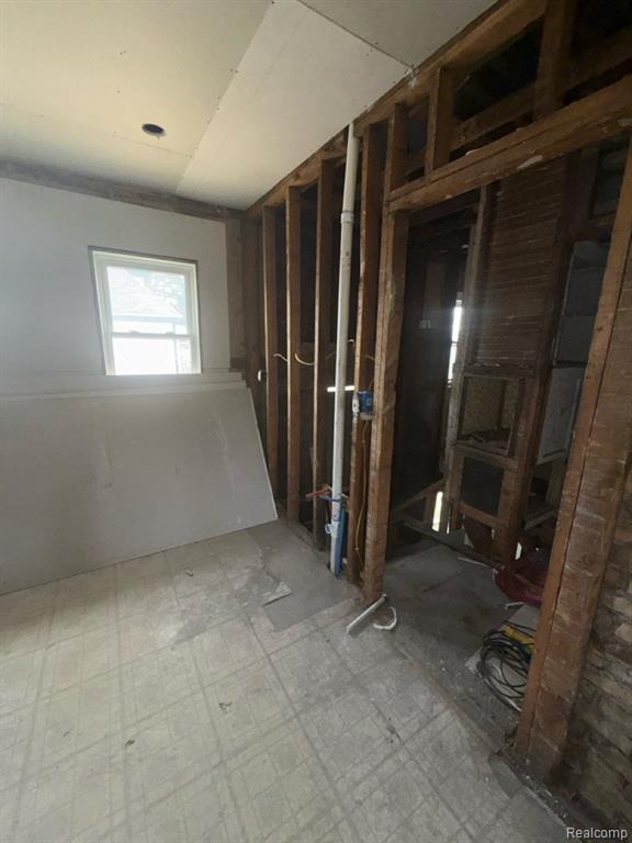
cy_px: 422
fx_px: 341
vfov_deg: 102.1
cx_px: 316
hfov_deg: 85.7
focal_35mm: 14
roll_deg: -2.5
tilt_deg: -12.7
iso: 80
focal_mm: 2.22
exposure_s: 1/122
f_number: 2.2
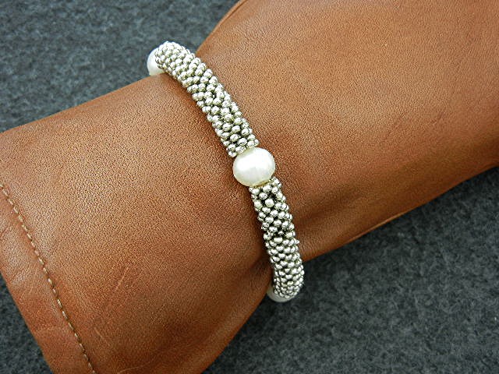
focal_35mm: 68
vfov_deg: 21.6
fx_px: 980
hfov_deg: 28.6
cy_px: 187
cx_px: 250
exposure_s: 1/5.7
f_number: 4.1
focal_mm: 12.2
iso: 200
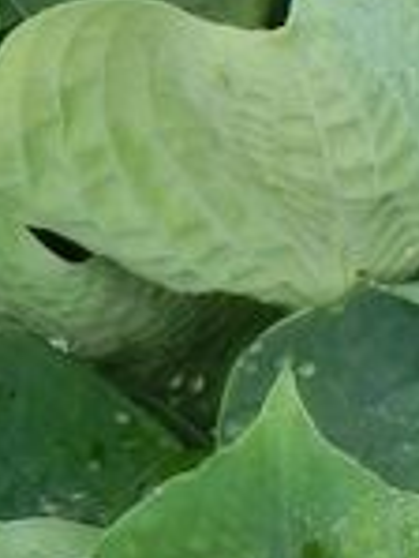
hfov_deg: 2.6
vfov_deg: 3.5
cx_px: 928
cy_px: 966
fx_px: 9089
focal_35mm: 564
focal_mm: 18.8
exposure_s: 1/400
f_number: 4.5
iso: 160
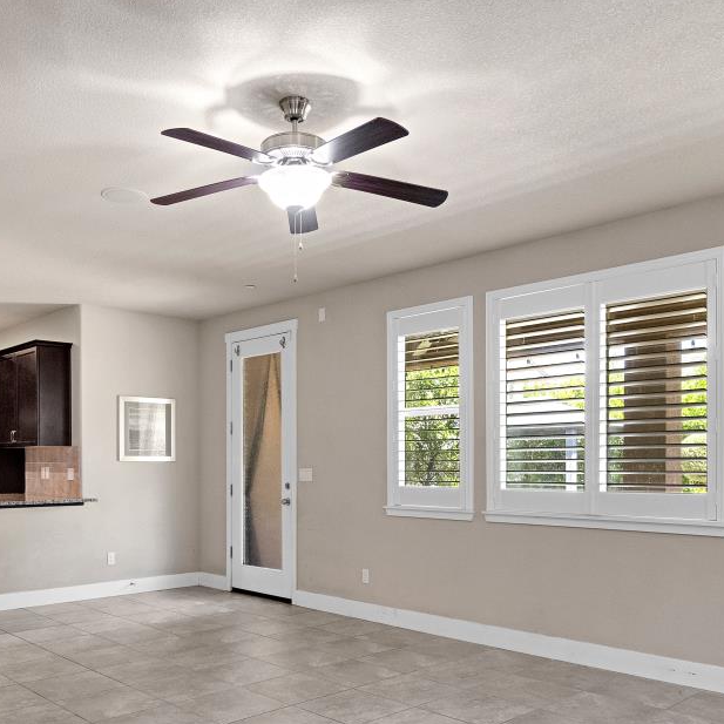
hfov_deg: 52.3
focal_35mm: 31
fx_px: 734
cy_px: 460
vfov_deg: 51.9
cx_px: 305
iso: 320
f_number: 8
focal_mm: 10
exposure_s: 1/8
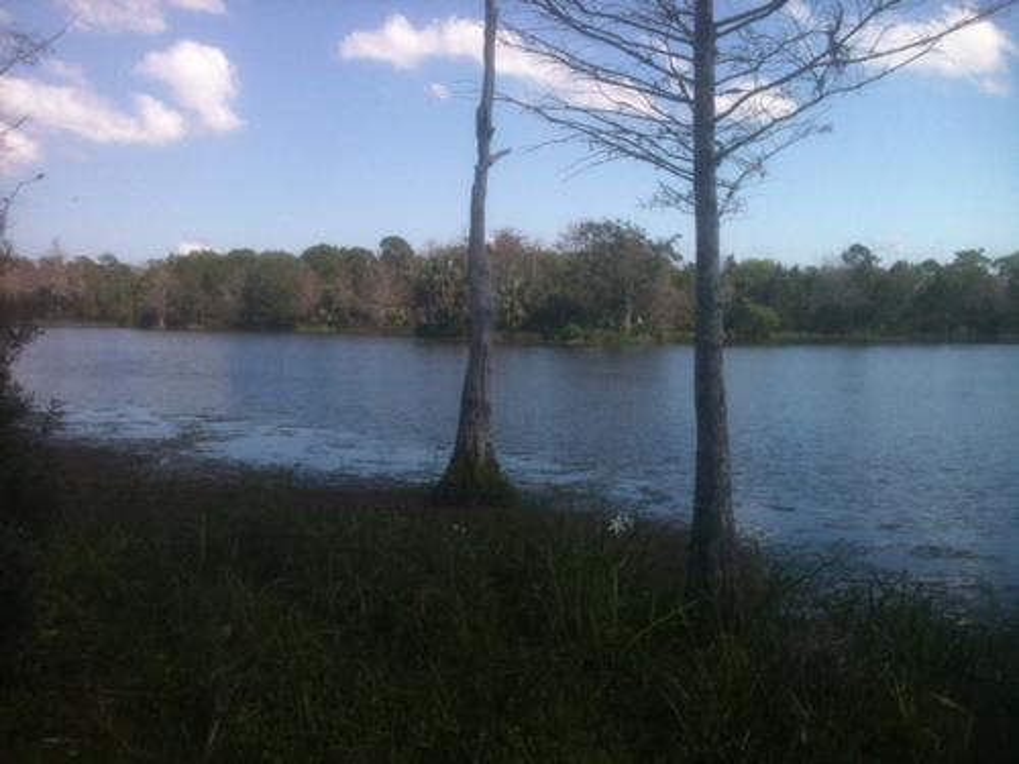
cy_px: 382
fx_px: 1030
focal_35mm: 35
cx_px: 510
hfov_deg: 52.6
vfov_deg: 40.7
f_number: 2.8
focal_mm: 3.85
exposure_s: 1/1160
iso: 64
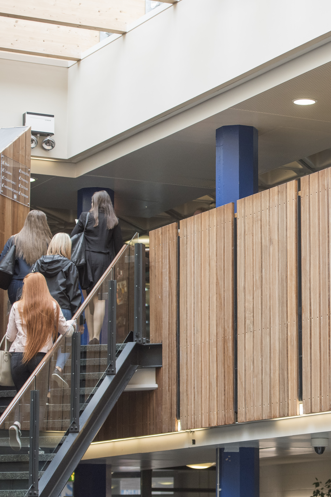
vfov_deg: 16.5
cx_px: 334
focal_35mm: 124
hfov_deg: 11.0
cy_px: 289
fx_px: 1710
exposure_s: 1/320
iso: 800
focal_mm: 70
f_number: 2.8
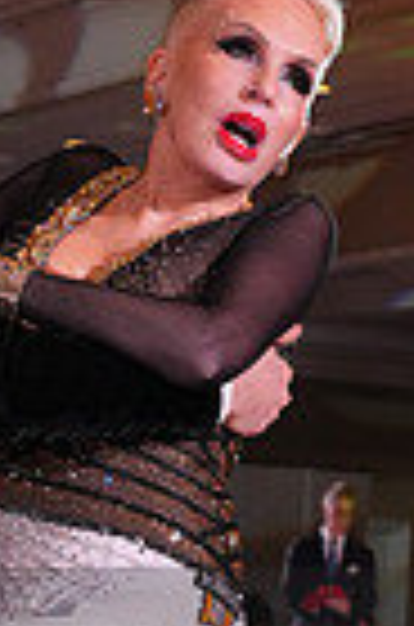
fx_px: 2756
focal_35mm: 159
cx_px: -151
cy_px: 721
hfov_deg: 8.4
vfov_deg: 12.7
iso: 2000
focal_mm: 38
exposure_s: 1/200
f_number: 5
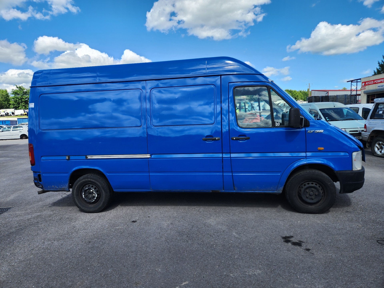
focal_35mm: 23
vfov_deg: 58.9
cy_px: 144
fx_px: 255
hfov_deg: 73.9
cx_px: 192
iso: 20
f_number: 1.8
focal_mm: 5.4
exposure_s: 1/1000
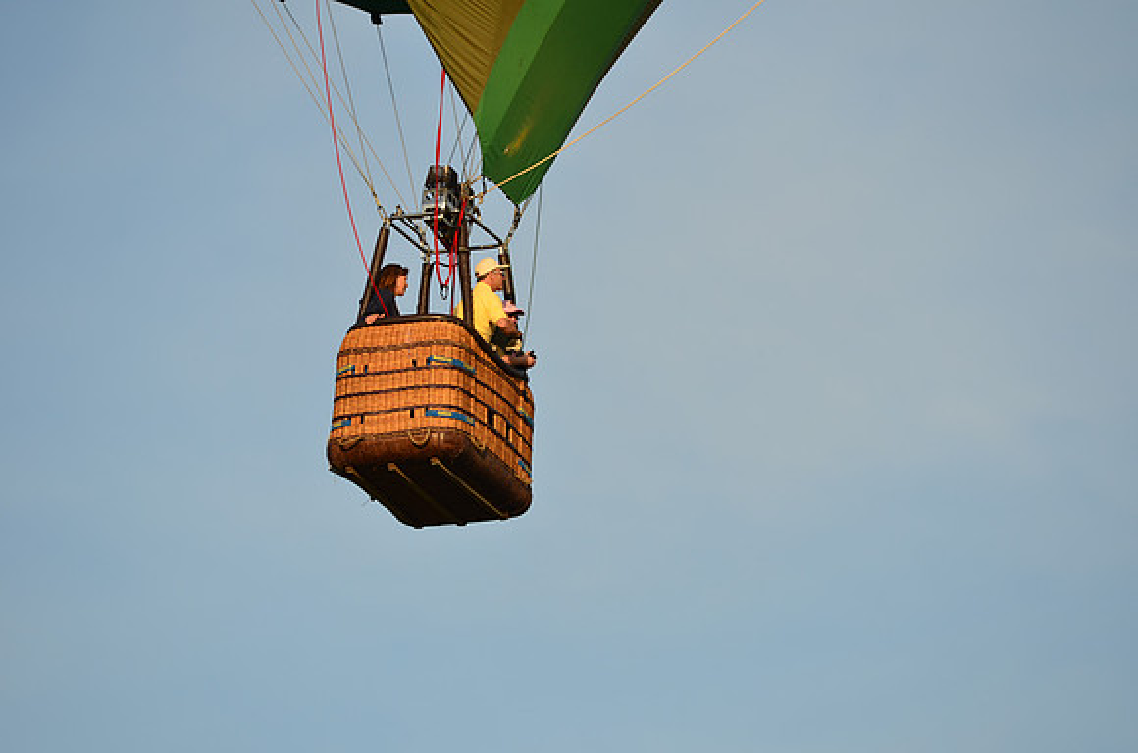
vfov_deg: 4.6
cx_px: 569
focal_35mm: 300
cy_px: 376
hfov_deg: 6.9
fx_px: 9463
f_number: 4
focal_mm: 200
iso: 100
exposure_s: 1/1000
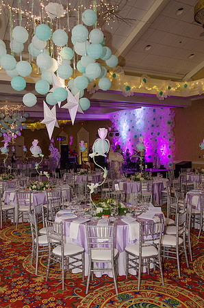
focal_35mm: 33
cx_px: 102
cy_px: 154
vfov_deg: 57.3
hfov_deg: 39.8
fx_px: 282
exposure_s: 1/40
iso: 400
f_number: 5.6
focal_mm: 22
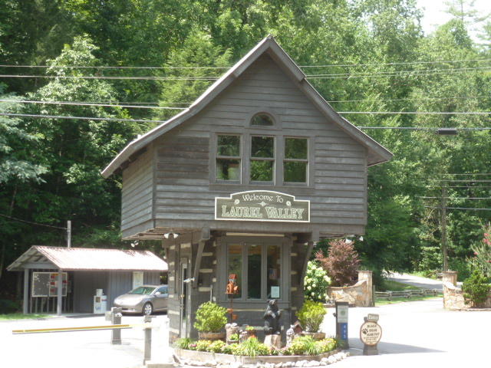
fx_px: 1078
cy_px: 184
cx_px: 246
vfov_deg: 19.4
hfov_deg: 25.7
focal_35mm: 76
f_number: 4.7
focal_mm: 13.6
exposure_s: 1/100
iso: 100
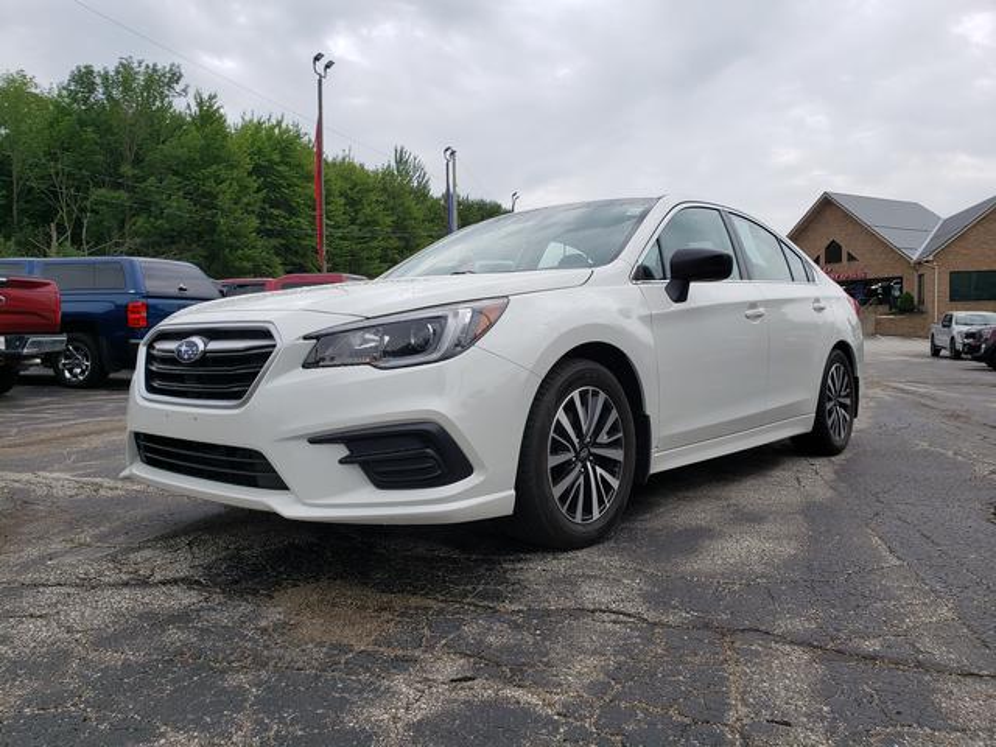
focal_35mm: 26
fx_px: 748
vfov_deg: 53.1
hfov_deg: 67.3
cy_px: 374
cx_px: 498
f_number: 2.4
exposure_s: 1/563
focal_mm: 4.3
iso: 50
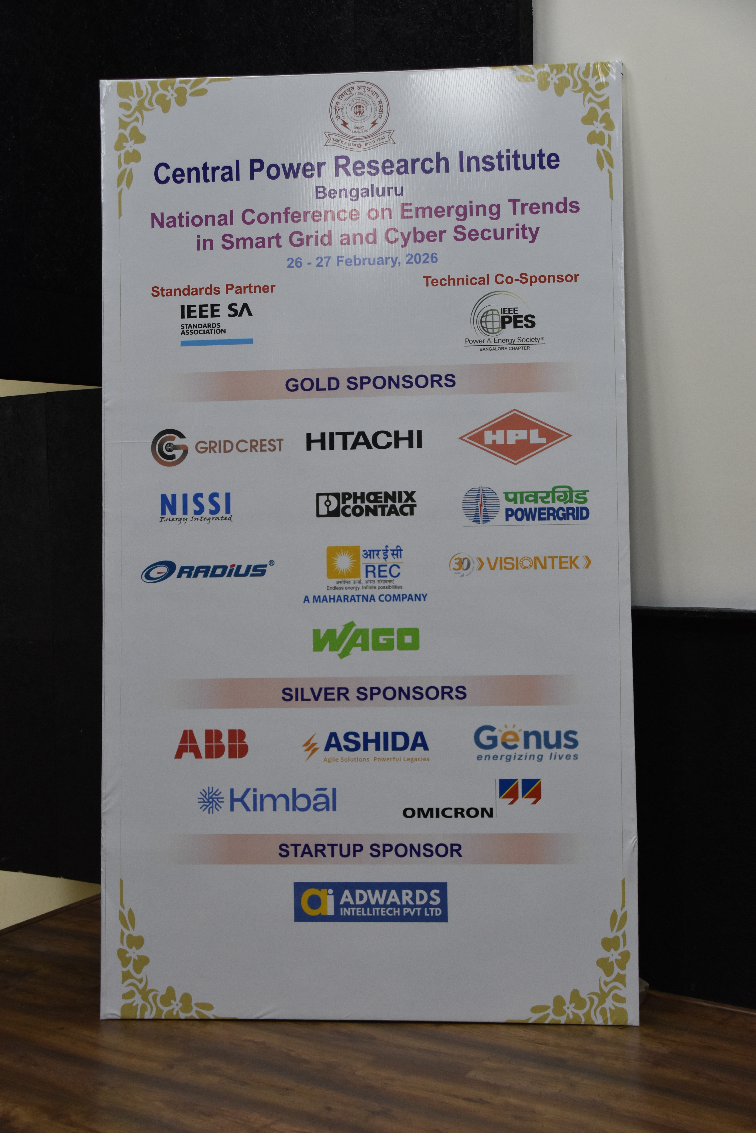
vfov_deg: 46.4
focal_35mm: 42
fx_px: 1323
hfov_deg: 31.9
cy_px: 566
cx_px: 378
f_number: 5.6
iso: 1250
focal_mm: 28
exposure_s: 1/125
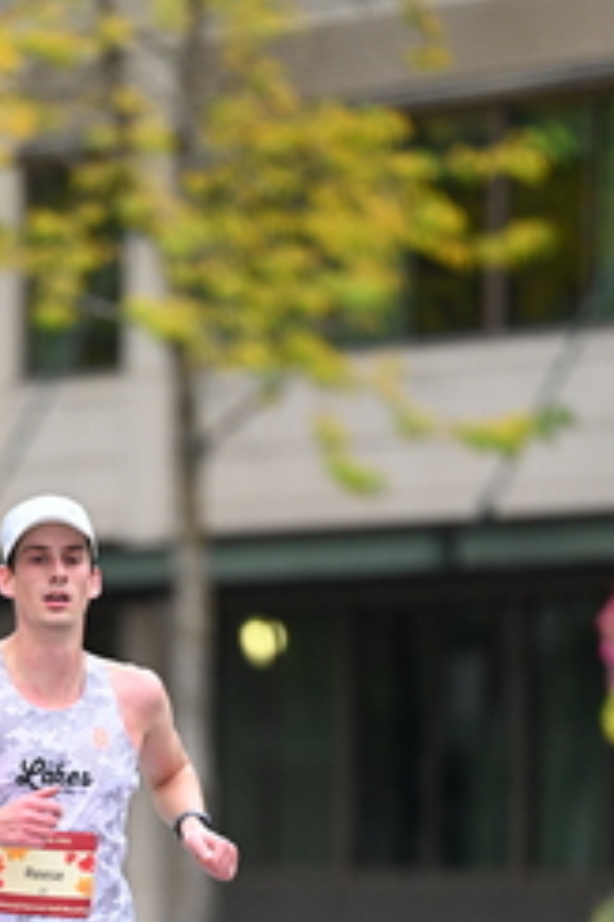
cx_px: 32
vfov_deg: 4.6
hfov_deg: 3.1
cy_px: 907
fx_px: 11502
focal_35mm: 449
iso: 1600
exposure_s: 1/800
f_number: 2.8
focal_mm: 200
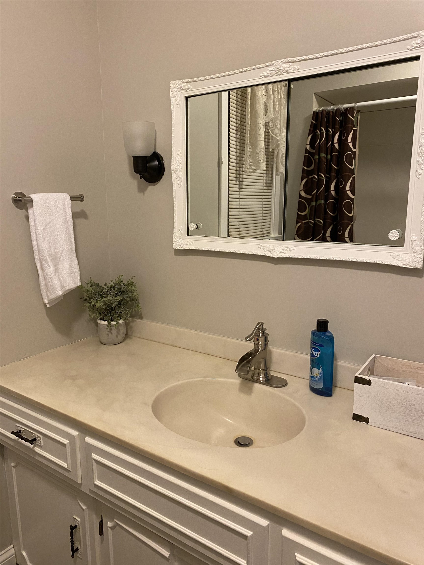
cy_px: 282
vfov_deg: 67.3
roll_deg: -0.2
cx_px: 212
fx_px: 425
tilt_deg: -9.9
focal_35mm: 26
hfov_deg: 53.1
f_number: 1.8
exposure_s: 1/60
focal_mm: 4.25
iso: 320
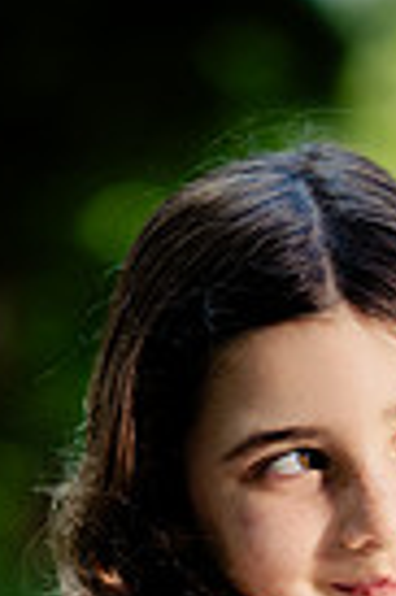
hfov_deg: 4.9
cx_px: 309
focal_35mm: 279
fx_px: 4615
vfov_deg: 7.3
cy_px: 901
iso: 64
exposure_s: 1/400
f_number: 1.8
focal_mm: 85
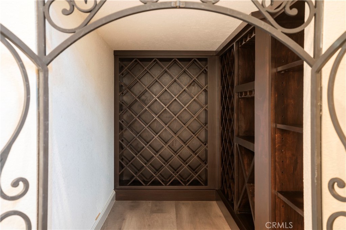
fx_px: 336
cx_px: 173
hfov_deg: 54.4
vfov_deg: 37.8
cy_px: 115
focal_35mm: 35
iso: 100
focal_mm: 35
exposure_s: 2.5
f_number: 5.6
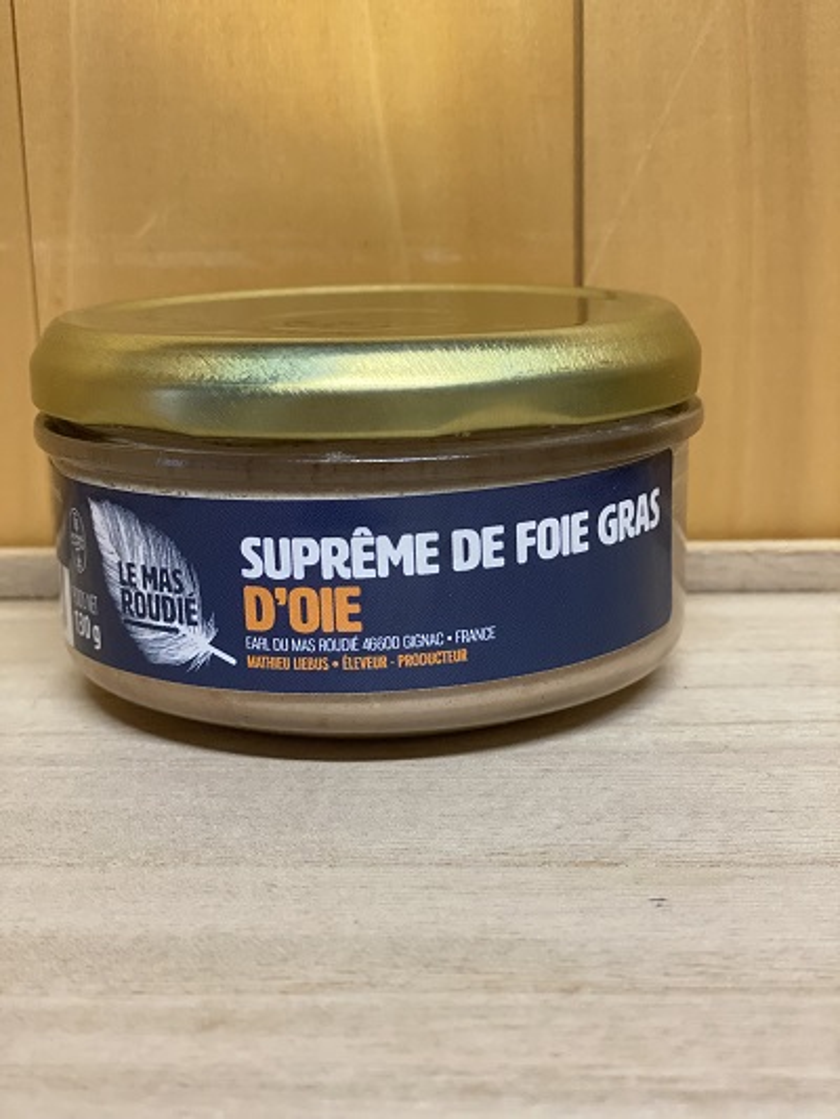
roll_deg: +0.2
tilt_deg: -13.1
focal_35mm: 52
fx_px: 1682
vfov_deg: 36.8
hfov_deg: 28.0
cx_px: 420
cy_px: 560
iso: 200
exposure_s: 1/100
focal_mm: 6
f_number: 2
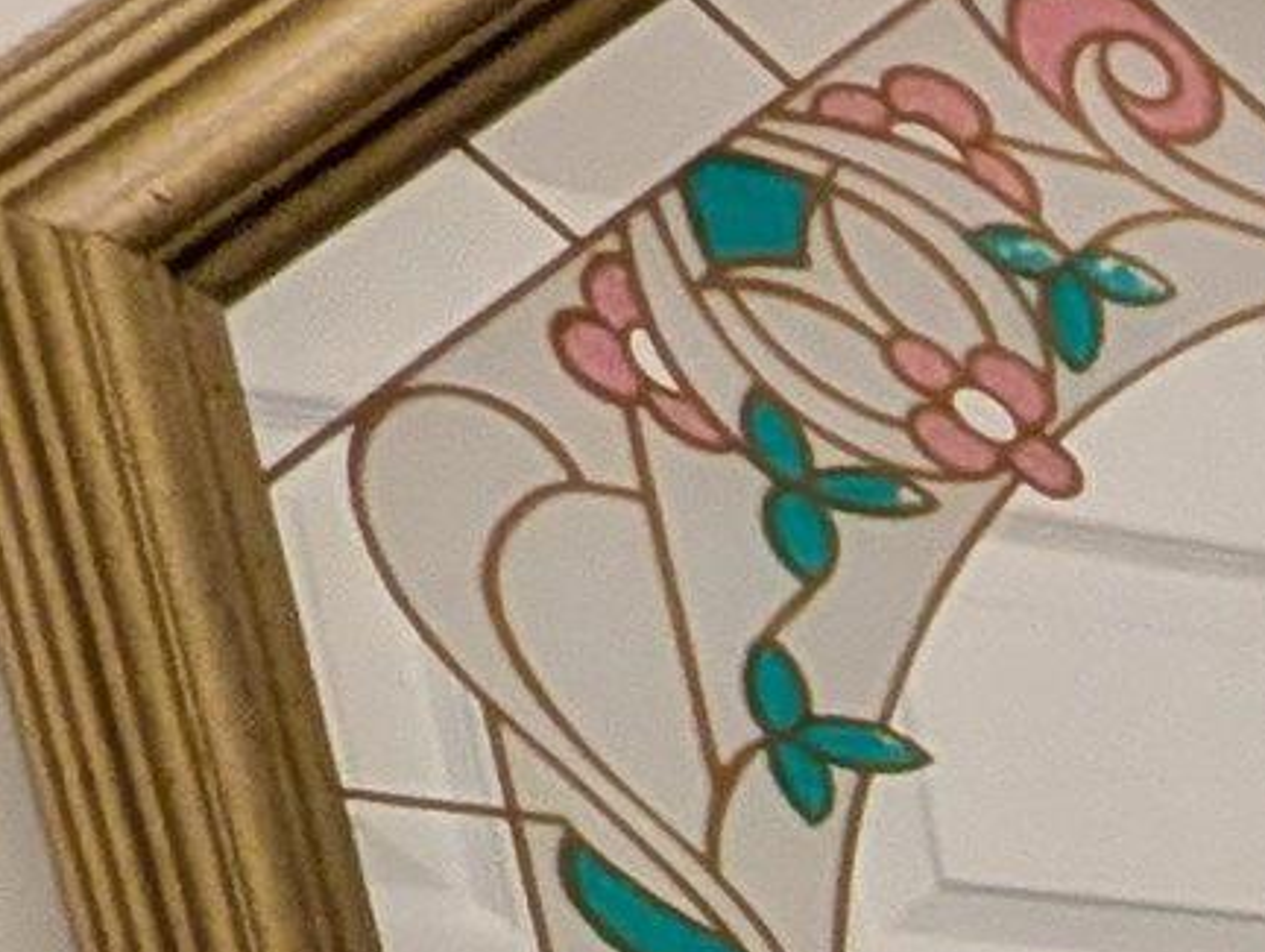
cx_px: 4243
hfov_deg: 10.0
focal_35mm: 85
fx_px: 3110
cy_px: 2546
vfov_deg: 12.2
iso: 53
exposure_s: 1/120
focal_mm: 2.02
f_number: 1.7
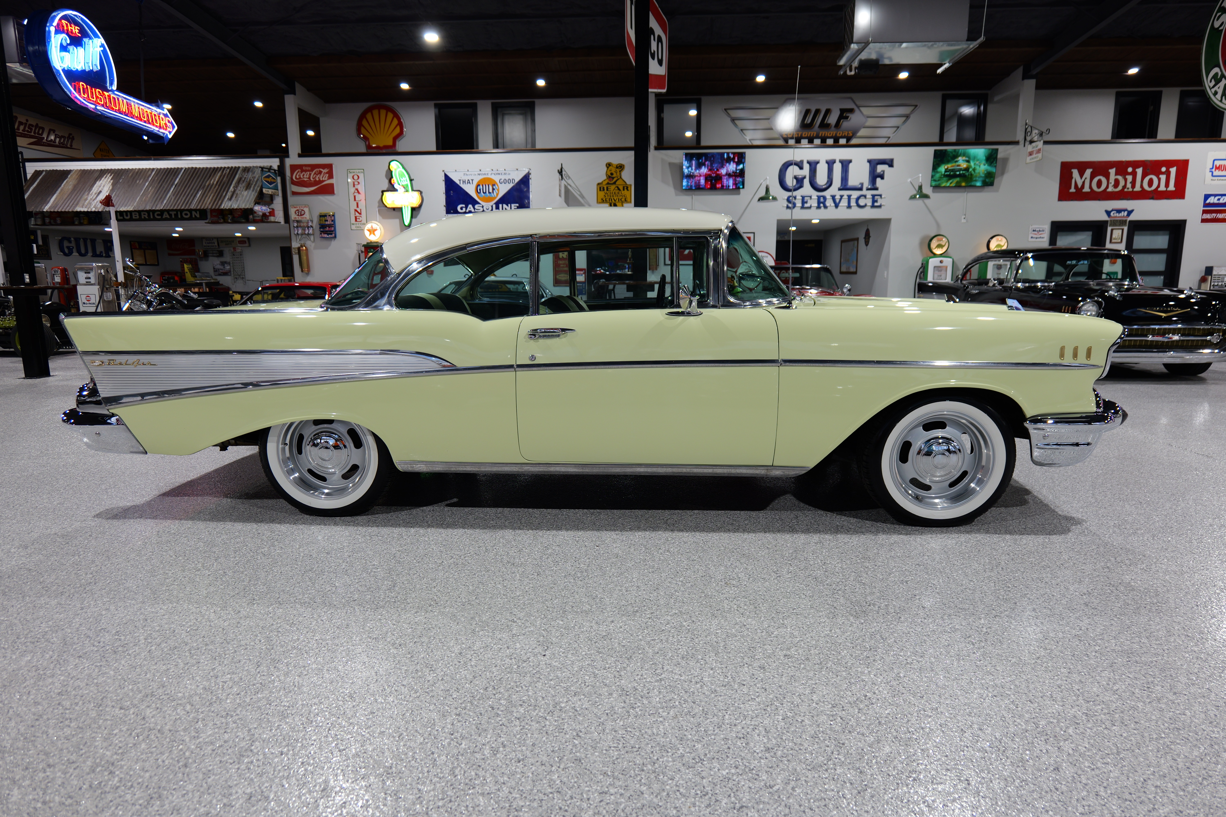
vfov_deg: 61.9
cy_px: 408
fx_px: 681
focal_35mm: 20
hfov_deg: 84.0
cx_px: 613
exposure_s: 1/60
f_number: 3.5
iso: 320
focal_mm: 20
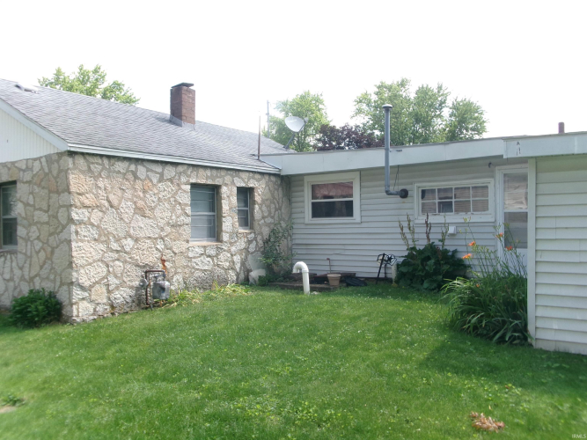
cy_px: 220
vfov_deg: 49.7
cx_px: 294
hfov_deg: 63.5
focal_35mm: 28
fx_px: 475
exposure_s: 1/38
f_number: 10.8
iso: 100
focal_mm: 5.1
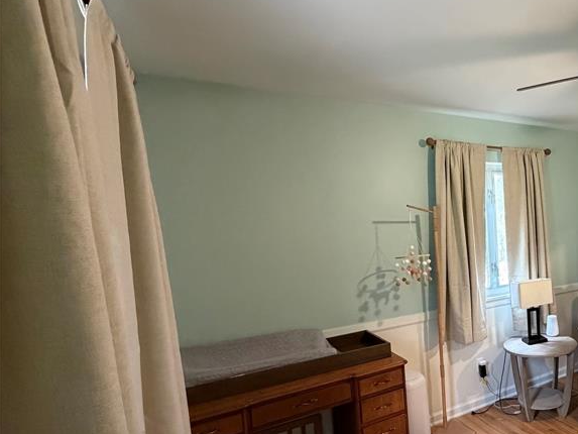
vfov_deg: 54.7
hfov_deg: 59.8
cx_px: 511
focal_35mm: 25
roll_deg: +3.3
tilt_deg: -2.9
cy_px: 244
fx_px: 418
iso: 800
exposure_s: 1/60
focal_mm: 2.22
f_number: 2.2
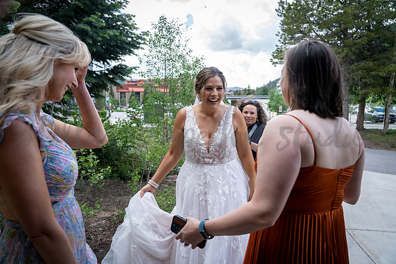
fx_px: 264
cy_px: 132
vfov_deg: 53.2
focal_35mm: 24
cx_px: 198
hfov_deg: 73.7
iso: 500
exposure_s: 1/1000
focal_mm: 24
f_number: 4
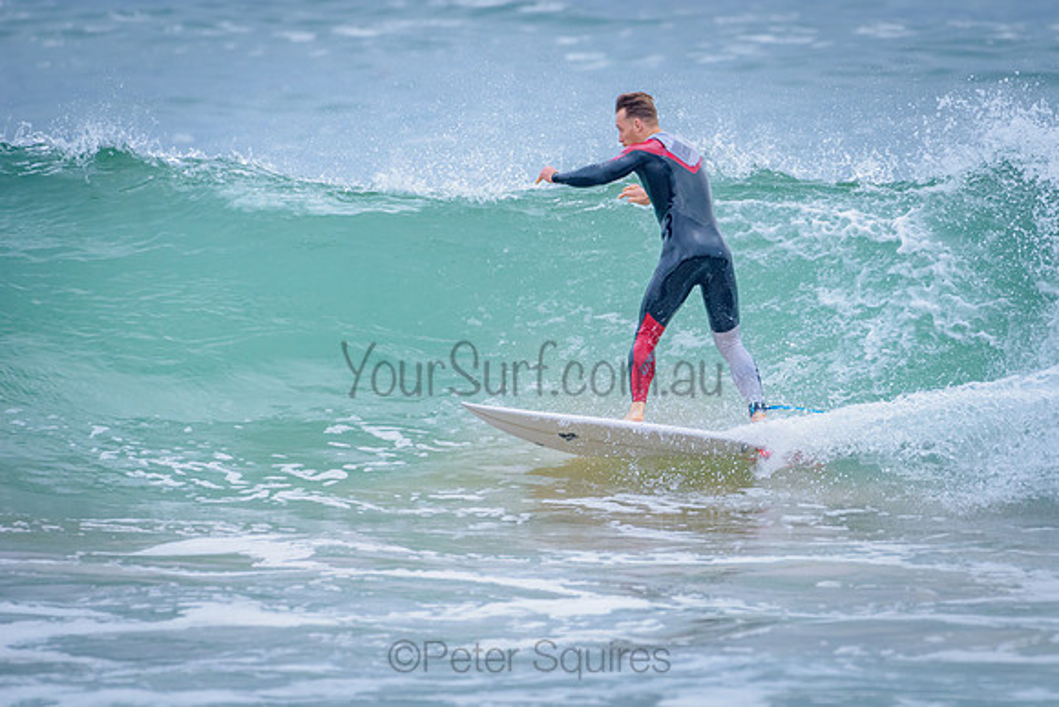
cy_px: 354
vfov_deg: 2.2
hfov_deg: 3.4
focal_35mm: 613
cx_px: 649
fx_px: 18033
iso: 1100
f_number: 5.6
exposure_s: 1/2000
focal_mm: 500
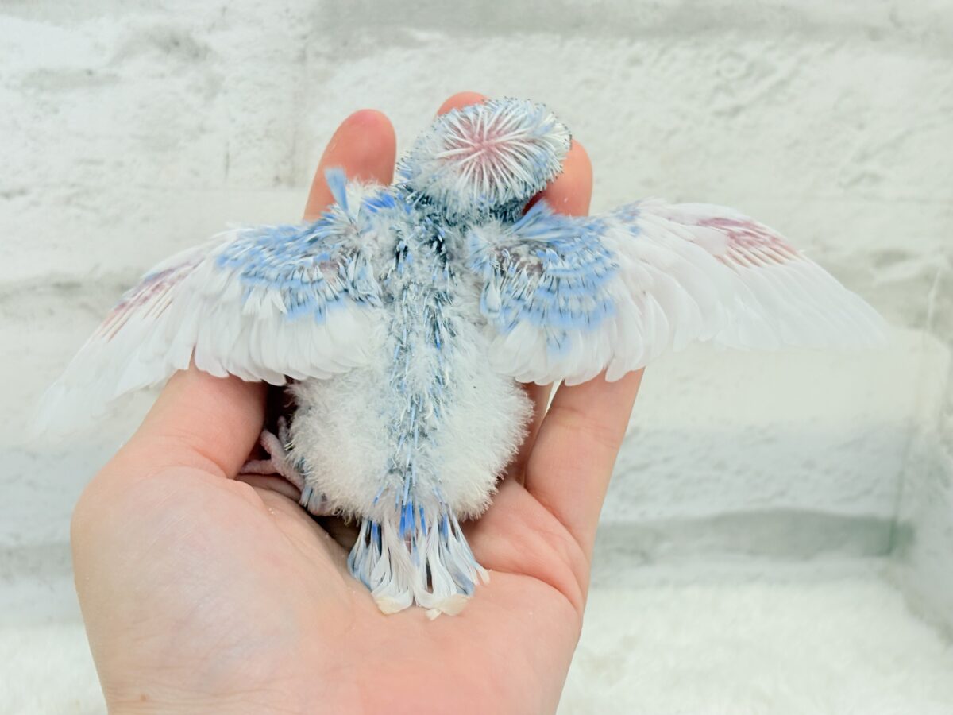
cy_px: 358
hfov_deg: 36.8
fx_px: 1432
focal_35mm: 52
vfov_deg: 28.0
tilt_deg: -17.4
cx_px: 476
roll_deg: -2.5
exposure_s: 1/100
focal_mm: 5.96
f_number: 1.6
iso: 64
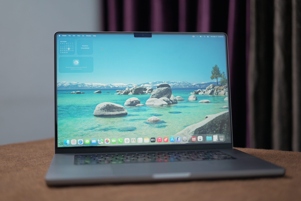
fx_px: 418
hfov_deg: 39.6
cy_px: 100
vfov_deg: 27.0
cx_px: 150
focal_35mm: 50
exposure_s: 1/100
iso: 320
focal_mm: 50
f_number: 1.8
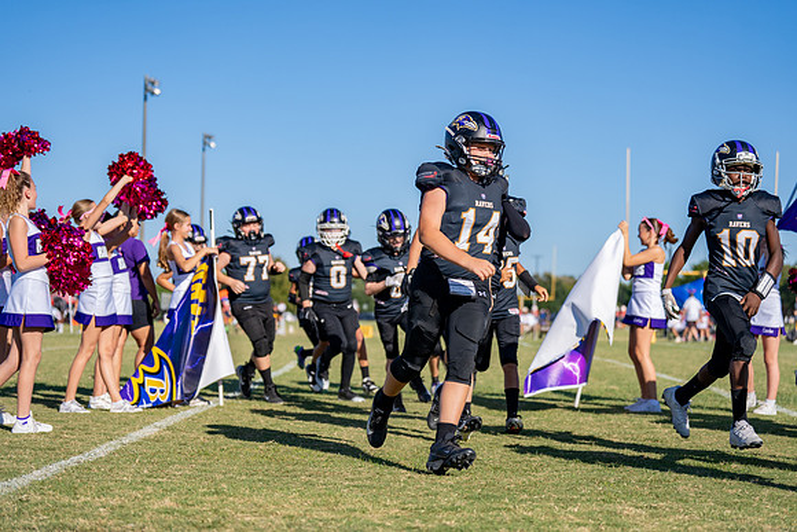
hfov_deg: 28.2
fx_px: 1586
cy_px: 267
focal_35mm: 72
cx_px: 396
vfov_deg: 19.0
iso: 160
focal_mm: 70
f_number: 2.8
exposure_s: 1/3200
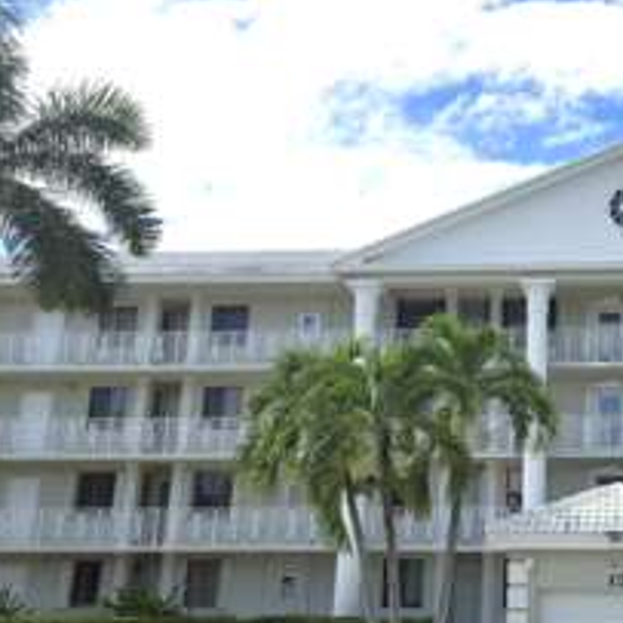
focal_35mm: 48
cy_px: 324
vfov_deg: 35.4
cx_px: 580
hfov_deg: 33.2
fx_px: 977
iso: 25
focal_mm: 5.4
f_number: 1.8
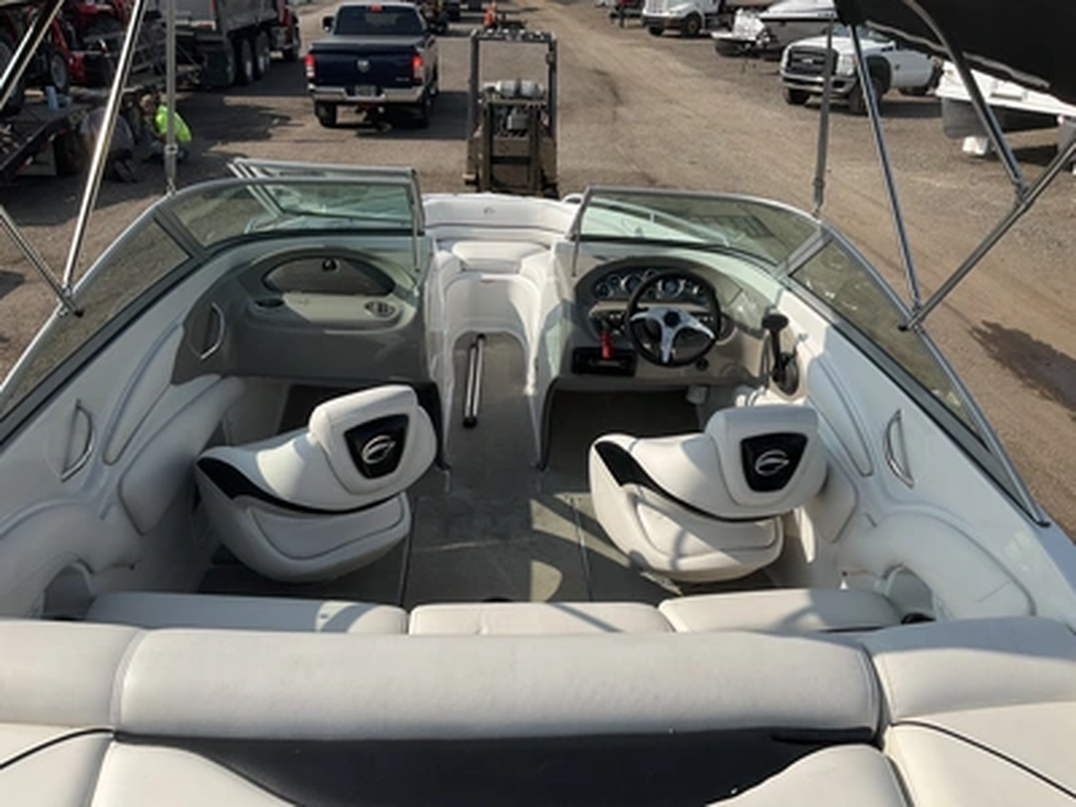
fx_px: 901
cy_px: 404
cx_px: 538
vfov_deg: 48.2
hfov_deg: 61.7
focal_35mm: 29
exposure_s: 1/2427
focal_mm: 3
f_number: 1.8
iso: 25
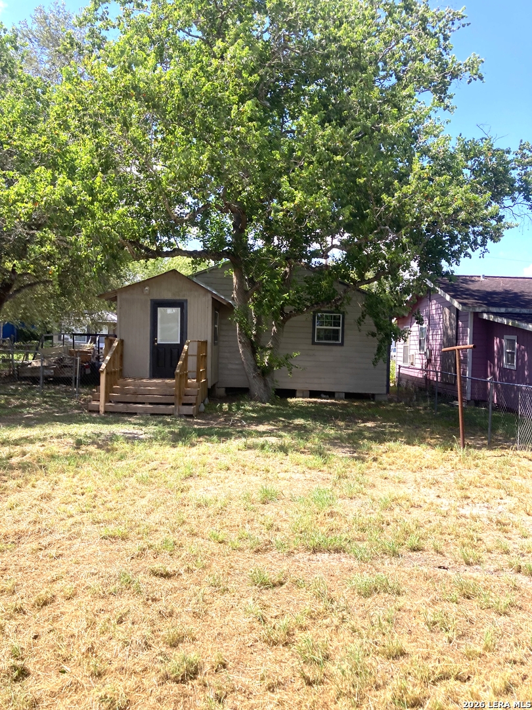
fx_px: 574
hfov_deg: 49.7
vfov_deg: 63.4
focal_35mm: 28
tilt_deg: +3.5
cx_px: 266
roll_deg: -0.9
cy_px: 355
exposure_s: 1/810
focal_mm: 3.99
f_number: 1.8
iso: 20
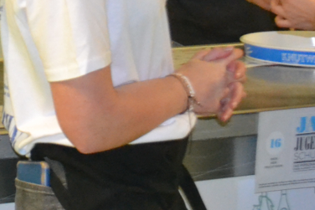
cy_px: 0
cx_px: -63
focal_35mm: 189
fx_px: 1653
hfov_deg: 10.7
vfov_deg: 7.2
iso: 3200
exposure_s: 1/60
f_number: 4.5
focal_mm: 30
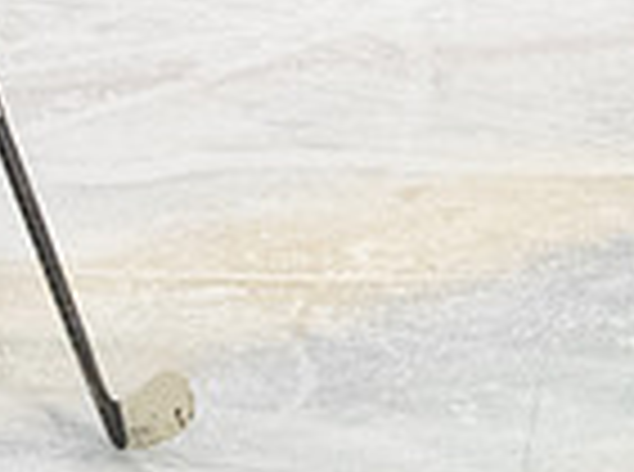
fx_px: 9445
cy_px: -139
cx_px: 687
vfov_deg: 2.9
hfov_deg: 3.8
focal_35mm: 517
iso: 2500
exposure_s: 1/800
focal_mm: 70
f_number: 3.5
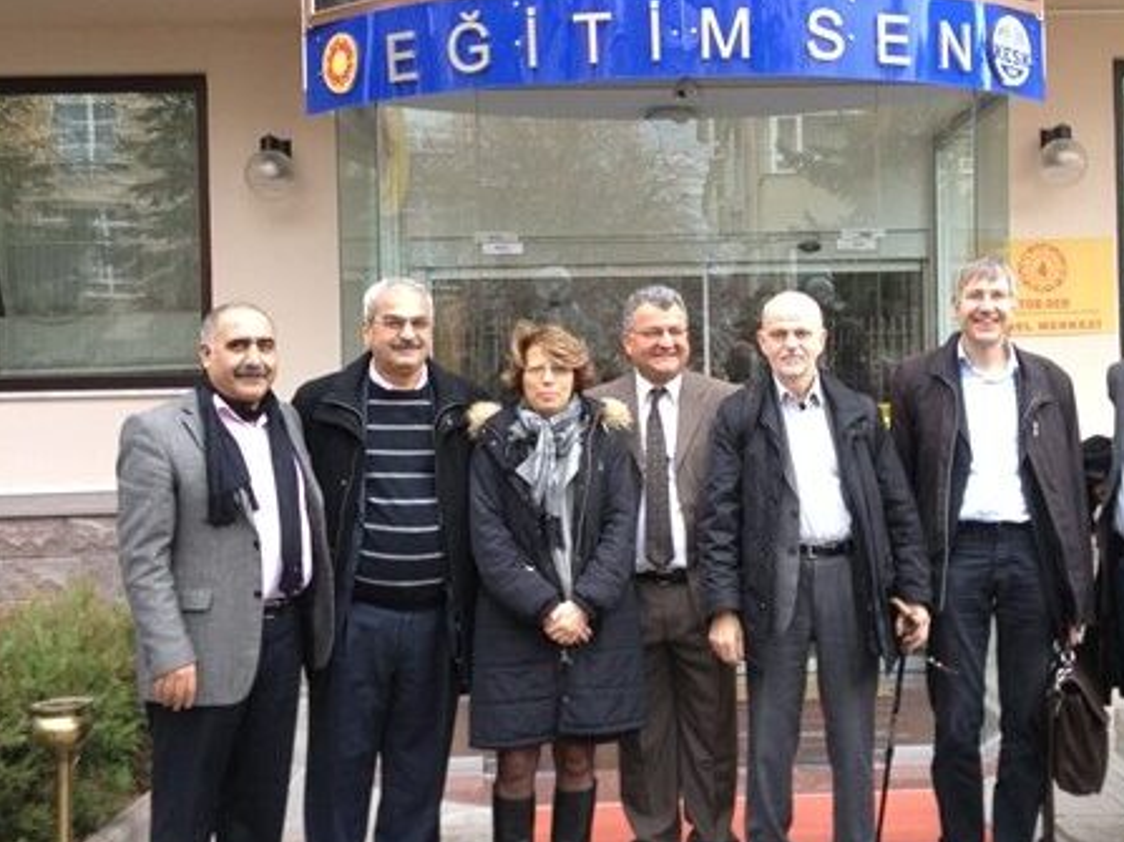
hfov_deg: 40.2
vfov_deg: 30.9
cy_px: 392
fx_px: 1526
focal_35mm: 47
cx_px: 707
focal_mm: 4.28
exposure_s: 1/60
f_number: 2.4
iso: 80
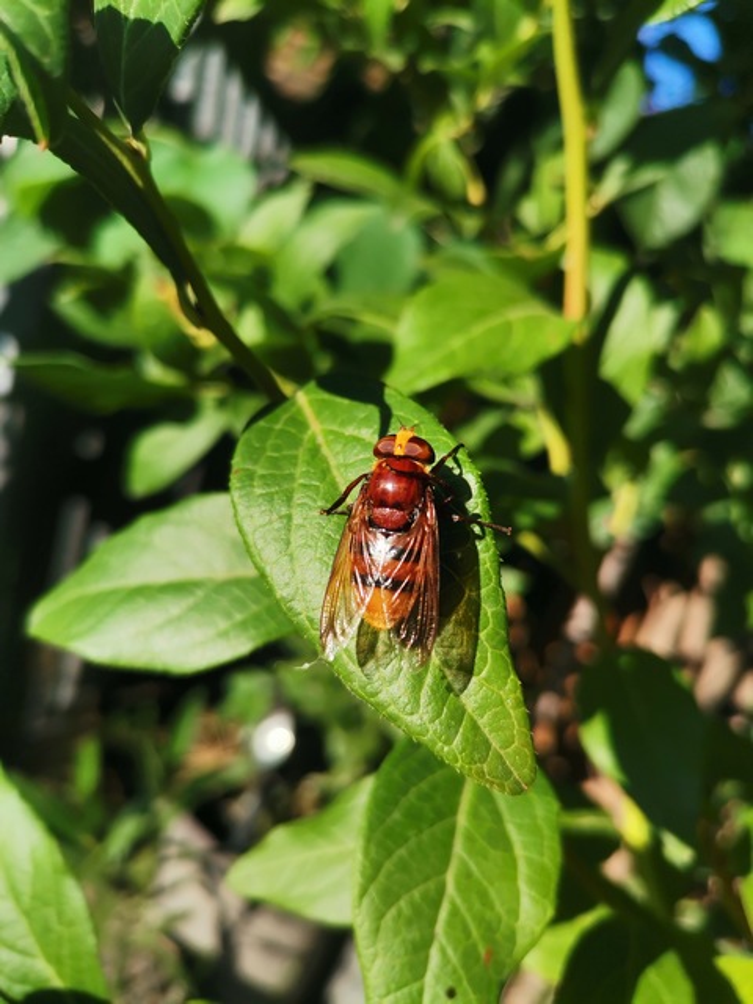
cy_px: 502
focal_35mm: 26
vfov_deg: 67.3
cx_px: 376
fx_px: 754
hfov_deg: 53.1
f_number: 1.8
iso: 50
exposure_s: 1/1244
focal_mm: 4.75
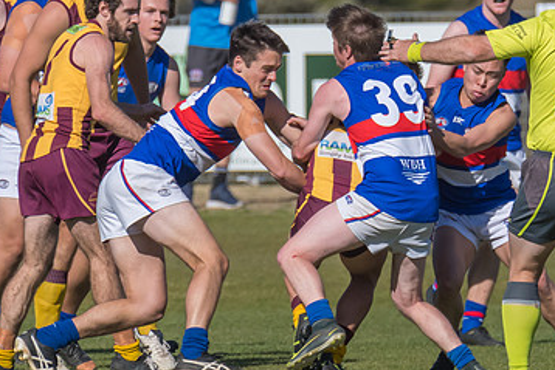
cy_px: 161
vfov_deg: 0.8
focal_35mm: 1779
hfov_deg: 1.2
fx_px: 27436
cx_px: 520
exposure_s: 1/6400
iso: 800
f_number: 8
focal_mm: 550
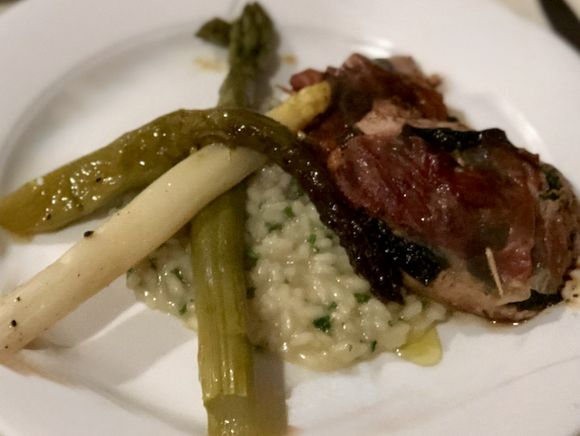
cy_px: 218
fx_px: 956
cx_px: 290
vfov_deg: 25.7
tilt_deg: -48.2
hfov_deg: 33.8
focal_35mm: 57
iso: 500
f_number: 2.8
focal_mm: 6.6
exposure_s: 1/33
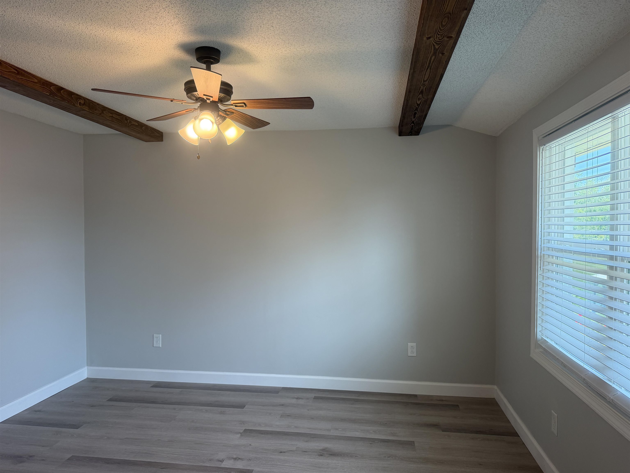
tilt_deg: -1.0
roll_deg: +0.0
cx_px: 315
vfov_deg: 56.8
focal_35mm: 24
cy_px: 236
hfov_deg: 71.6
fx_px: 437
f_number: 1.78
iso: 125
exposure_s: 1/188
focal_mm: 6.76
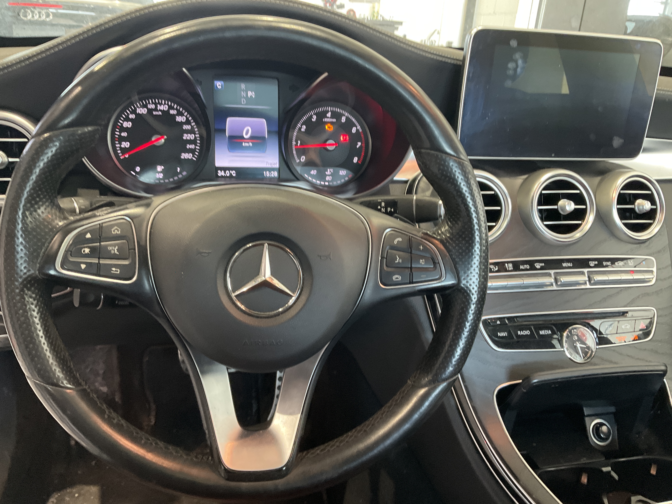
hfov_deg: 61.7
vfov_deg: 48.2
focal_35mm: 29
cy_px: 252
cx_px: 336
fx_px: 563
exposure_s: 1/45
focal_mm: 3
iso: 250
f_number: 1.8
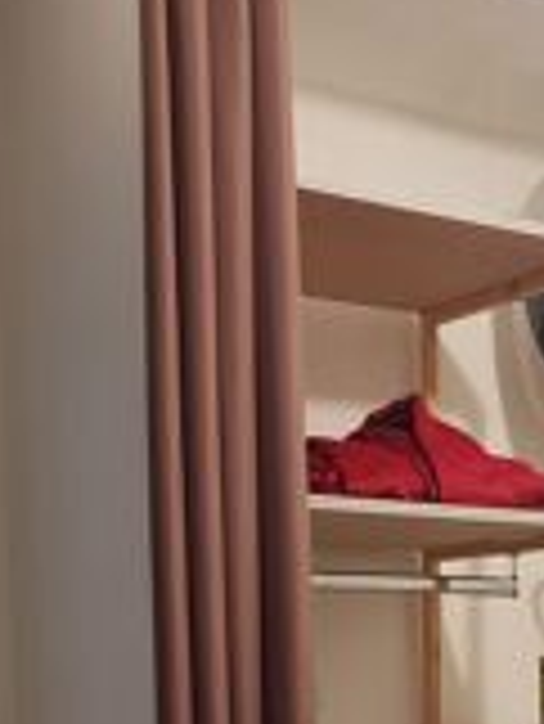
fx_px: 1444
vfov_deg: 25.4
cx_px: 584
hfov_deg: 20.4
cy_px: 857
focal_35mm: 69
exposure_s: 1/25
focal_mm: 4.3
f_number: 2.4
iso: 250
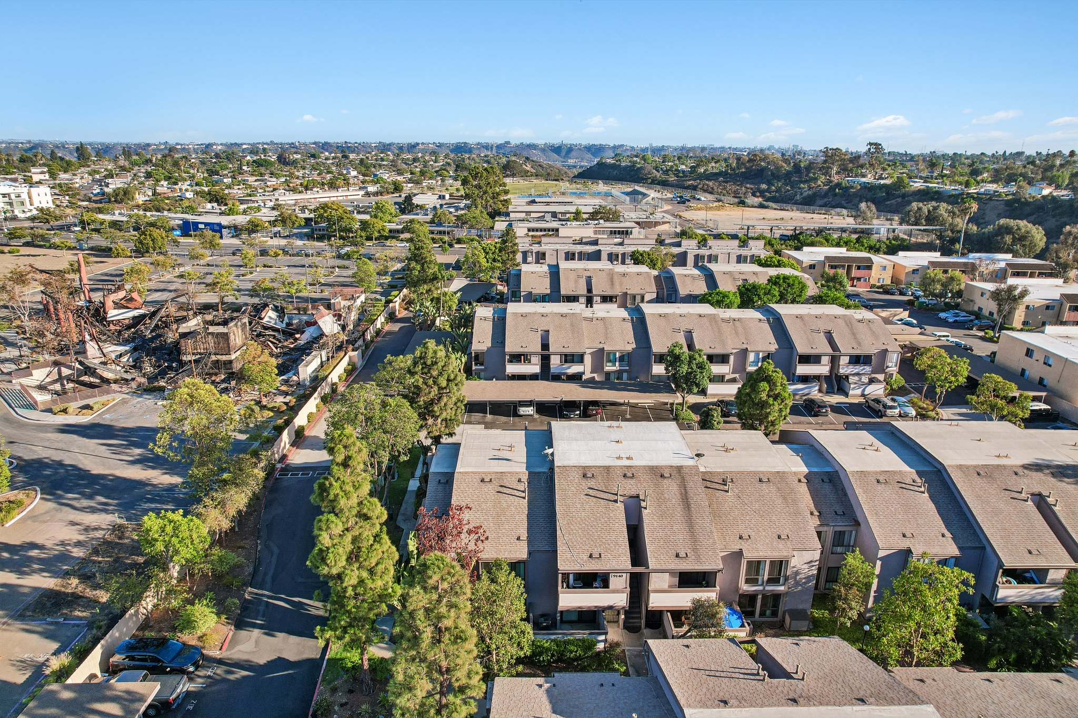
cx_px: 539
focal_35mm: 22
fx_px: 659
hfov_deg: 78.6
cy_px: 359
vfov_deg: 57.2
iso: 110
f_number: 2.8
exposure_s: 1/1000
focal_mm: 8.4
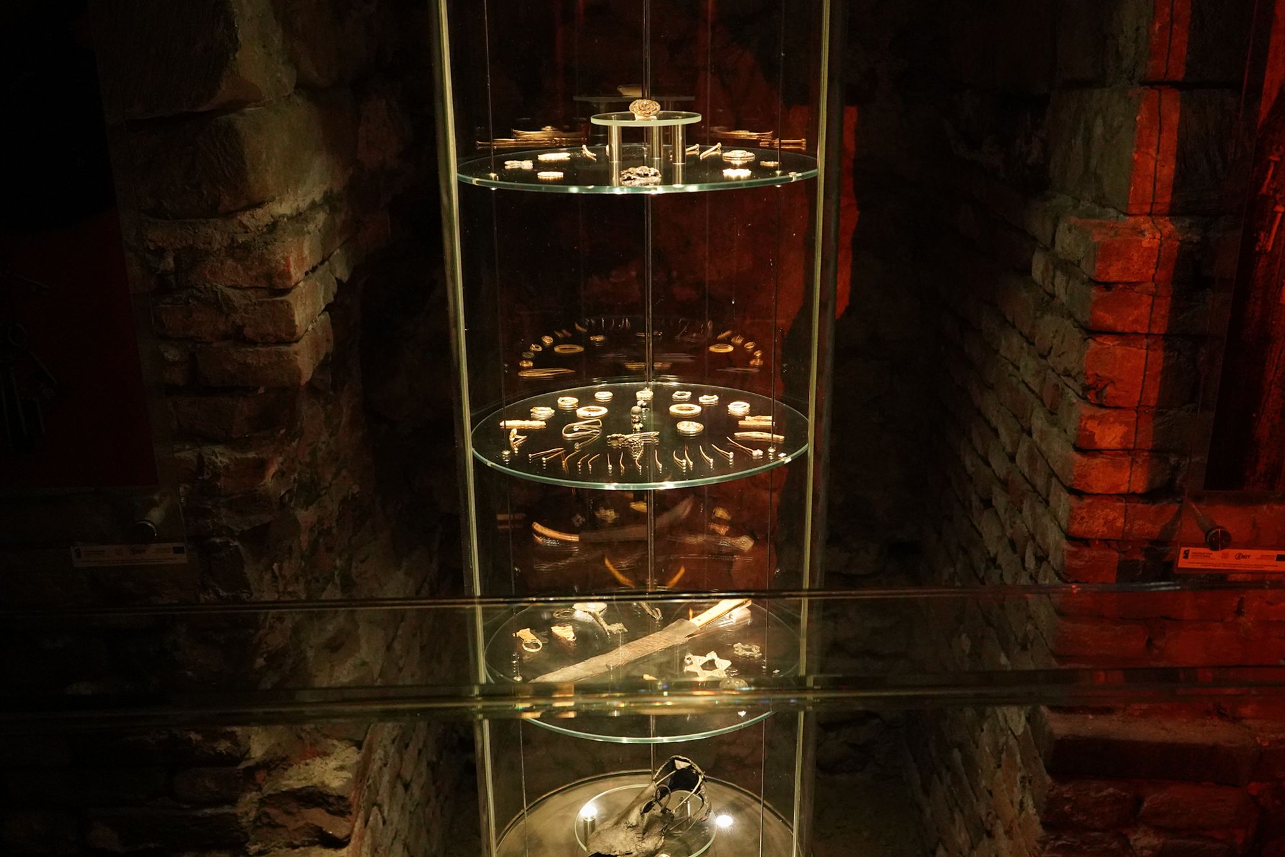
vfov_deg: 53.1
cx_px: 642
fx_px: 857
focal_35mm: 24
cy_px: 428
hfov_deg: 73.7
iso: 6400
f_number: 4.5
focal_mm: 24
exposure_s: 1/80
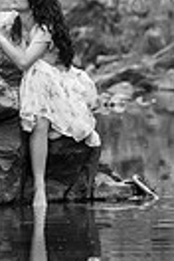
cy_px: 69
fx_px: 3045
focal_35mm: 420
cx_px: -111
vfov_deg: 4.9
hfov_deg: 3.3
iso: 1000
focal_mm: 123
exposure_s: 1/200
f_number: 3.5
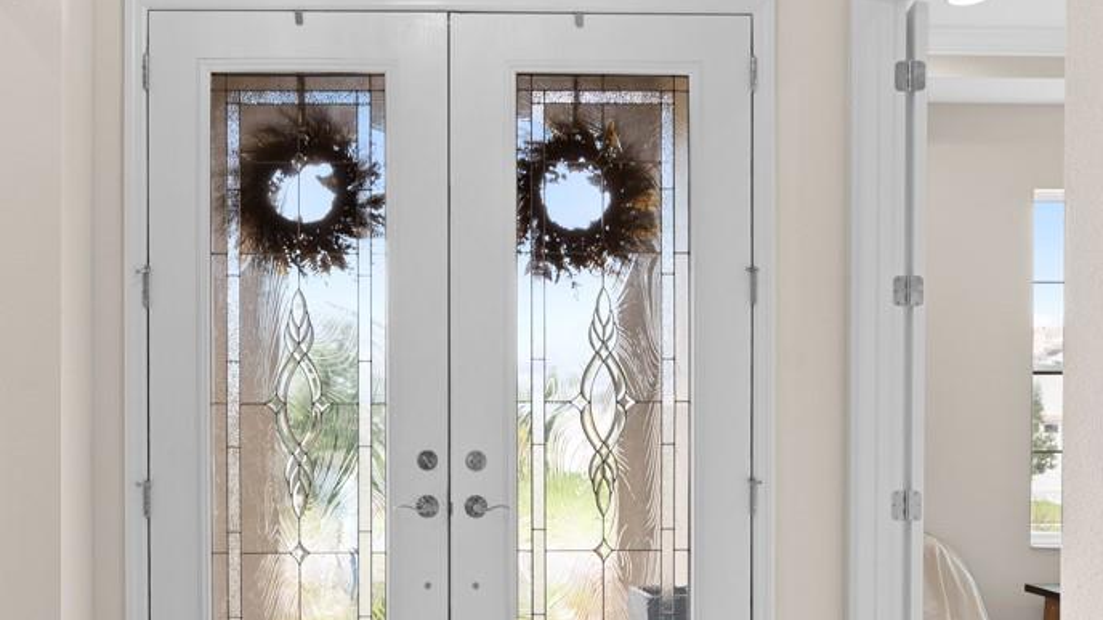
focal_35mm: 39
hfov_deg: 51.4
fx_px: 1141
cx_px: 475
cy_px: 464
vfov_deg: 29.9
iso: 200
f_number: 8
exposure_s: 1/2.5
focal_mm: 16
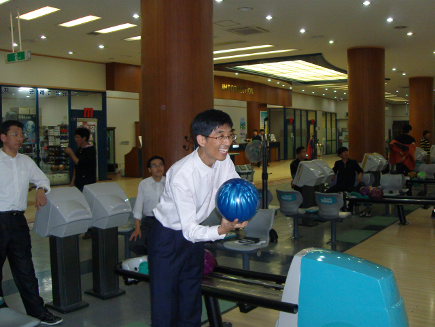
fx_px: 465
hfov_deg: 50.1
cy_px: 164
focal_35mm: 37
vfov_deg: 38.7
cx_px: 218
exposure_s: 1/40
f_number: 2.8
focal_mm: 6.2
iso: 160
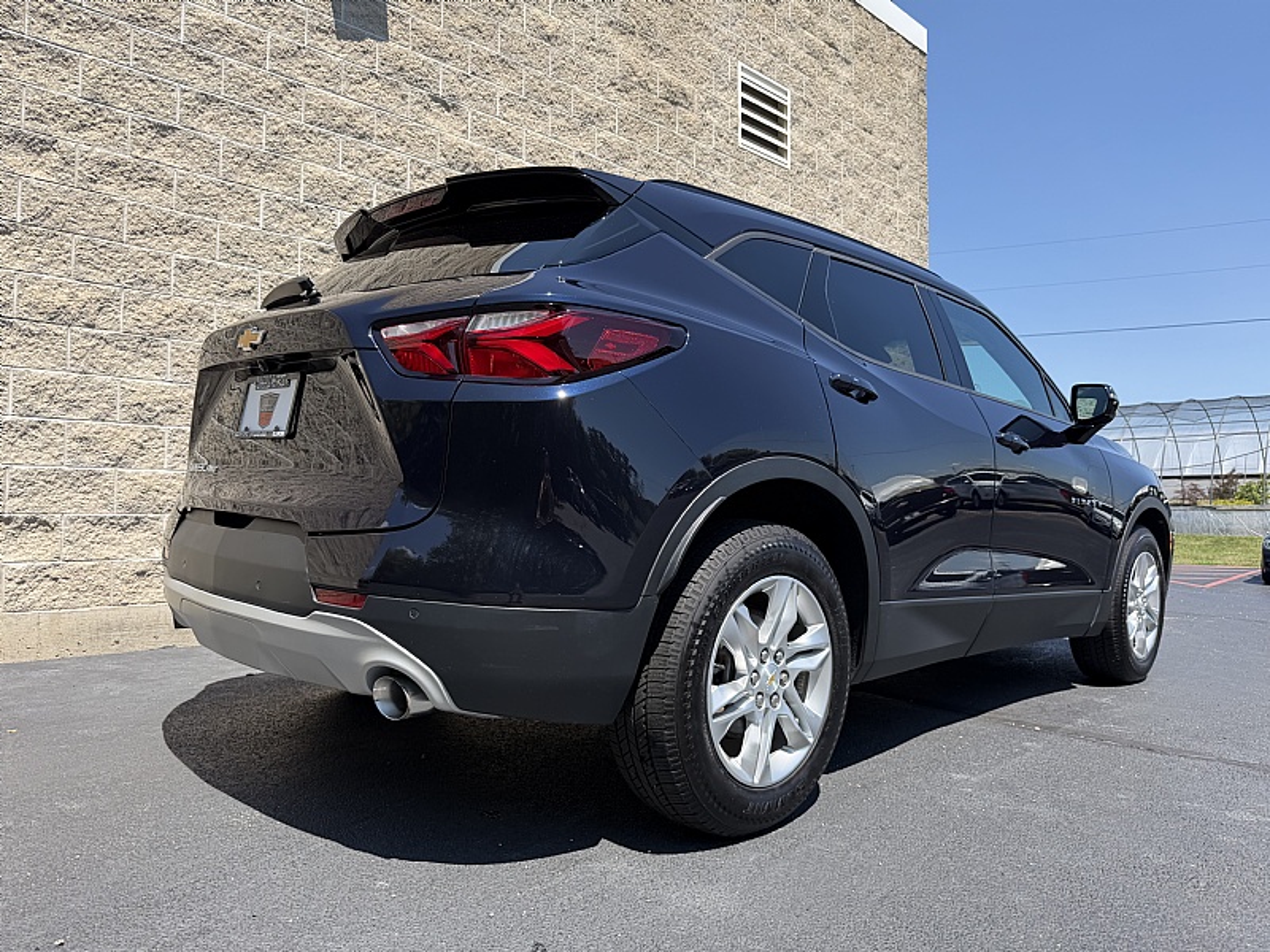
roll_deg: +0.6
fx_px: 881
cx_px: 635
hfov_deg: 71.6
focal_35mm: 24
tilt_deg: +2.7
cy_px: 476
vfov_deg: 56.8
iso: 80
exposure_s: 1/2299
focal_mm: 6.76
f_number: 1.78
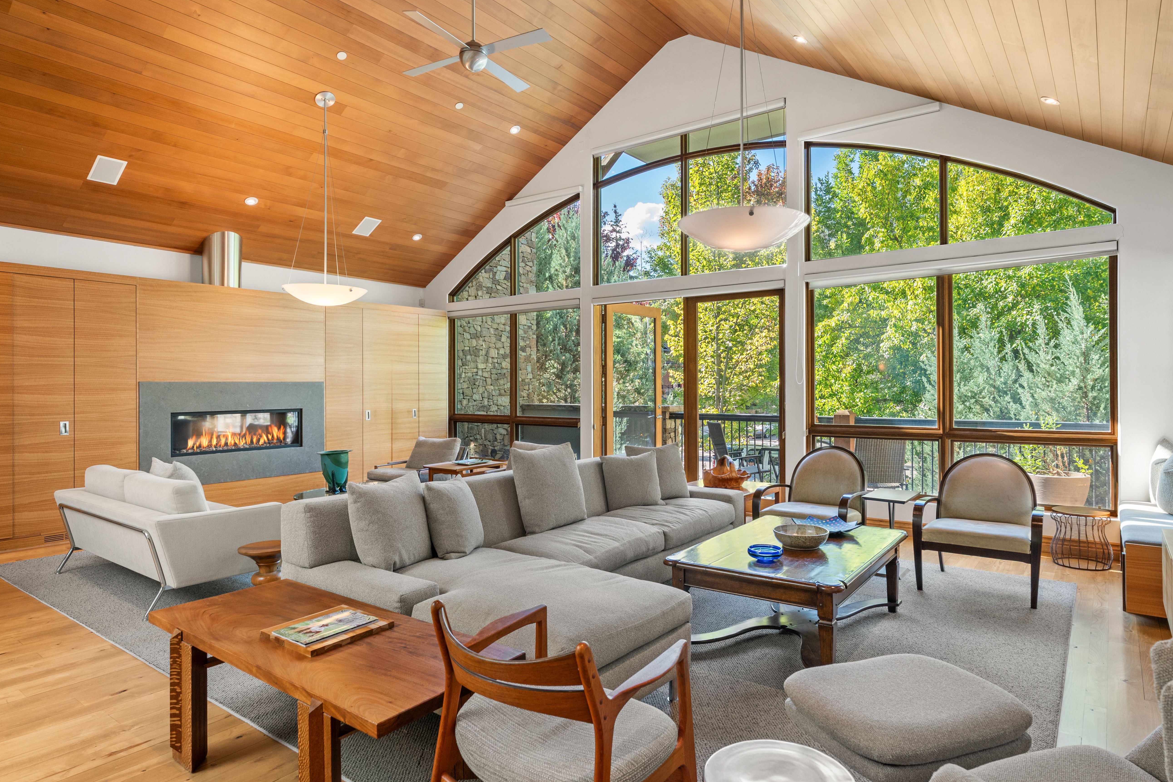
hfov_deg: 81.2
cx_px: 613
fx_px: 684
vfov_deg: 59.5
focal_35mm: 21
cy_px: 392
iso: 320
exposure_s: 1/6
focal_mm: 18
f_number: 7.1
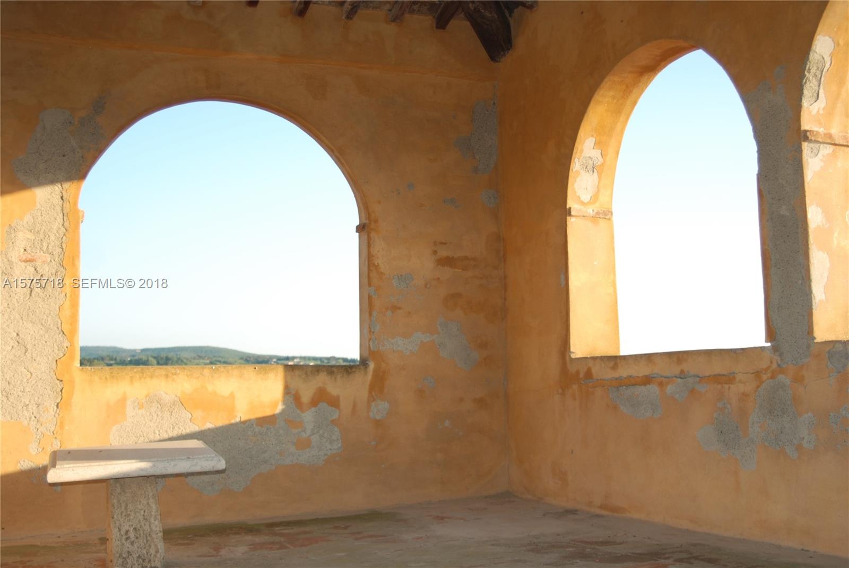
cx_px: 424
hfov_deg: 46.4
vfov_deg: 32.0
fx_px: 991
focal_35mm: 42
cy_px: 284
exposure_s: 1/200
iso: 100
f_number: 4
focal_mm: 28
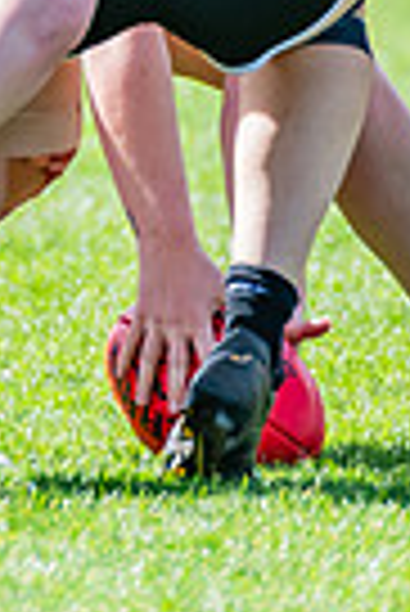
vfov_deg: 0.8
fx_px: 46686
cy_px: -217
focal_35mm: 2740
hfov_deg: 0.5
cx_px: 291
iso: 800
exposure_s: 1/1600
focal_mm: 420
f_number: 5.6
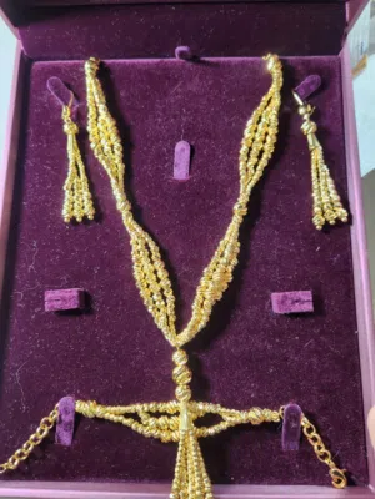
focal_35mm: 23
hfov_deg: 58.9
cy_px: 250
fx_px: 332
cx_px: 188
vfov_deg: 73.9
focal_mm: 5.4
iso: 250
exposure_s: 1/100
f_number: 1.8
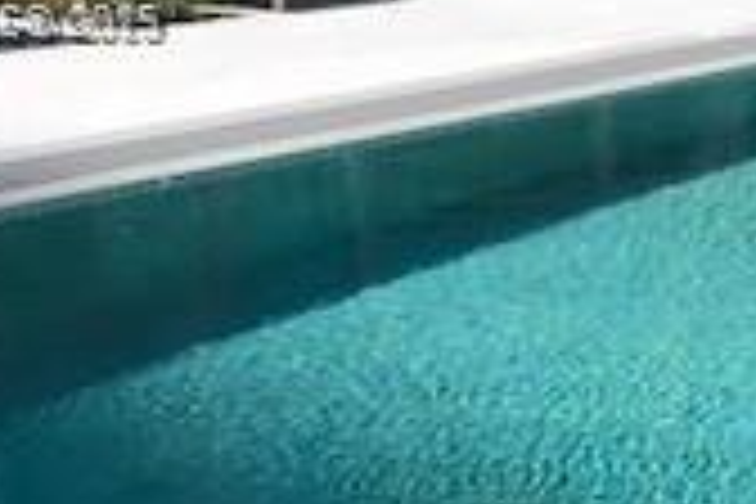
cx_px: 976
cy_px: 27
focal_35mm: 111
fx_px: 2331
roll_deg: -0.3
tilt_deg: -5.5
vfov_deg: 12.2
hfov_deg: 17.3
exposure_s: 1/2660
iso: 20
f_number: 1.8
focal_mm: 3.99
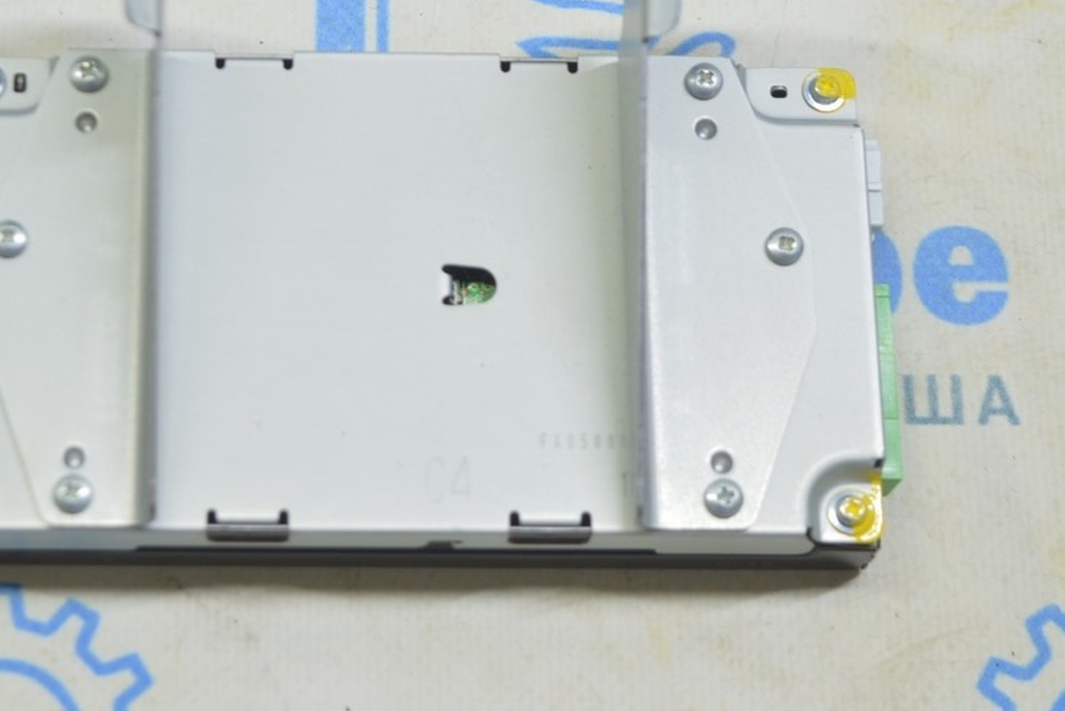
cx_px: 347
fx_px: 2781
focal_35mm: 94
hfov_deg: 21.6
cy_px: 232
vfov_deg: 14.5
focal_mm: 46
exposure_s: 1/20
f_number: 5.6
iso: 400
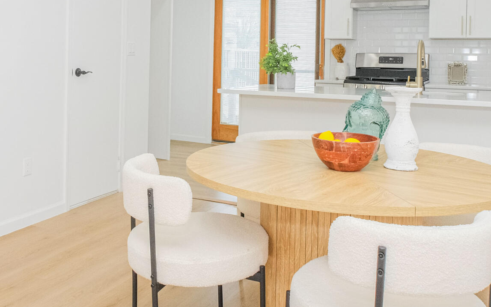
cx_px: 190
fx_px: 535
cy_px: 66
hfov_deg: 48.9
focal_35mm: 40
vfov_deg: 31.3
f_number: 7.1
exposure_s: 1/125
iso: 1600
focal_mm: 10
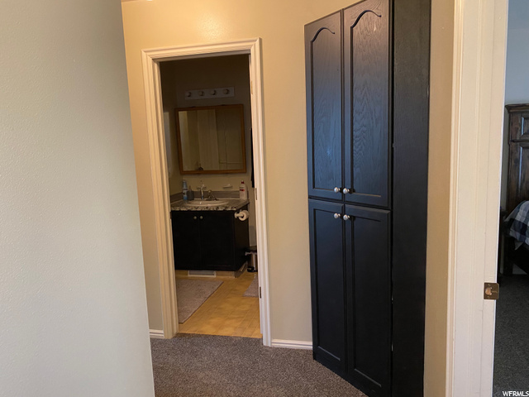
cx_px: 264
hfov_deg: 67.3
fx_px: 397
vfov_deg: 53.1
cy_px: 198
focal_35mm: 26
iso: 400
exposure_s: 1/60
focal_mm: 4.25
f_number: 1.8
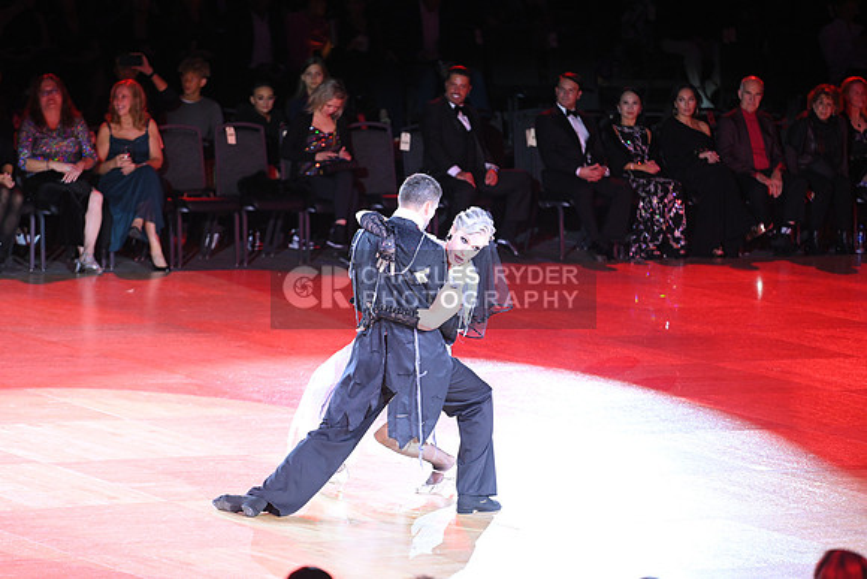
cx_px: 434
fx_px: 4818
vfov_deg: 6.9
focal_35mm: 200
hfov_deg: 10.3
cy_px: 290
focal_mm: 200
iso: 1600
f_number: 4
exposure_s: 1/200
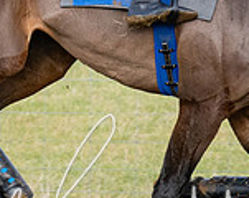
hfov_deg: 2.1
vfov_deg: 1.7
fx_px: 6829
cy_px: 99
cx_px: 269
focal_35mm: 929
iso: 400
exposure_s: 1/800
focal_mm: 115
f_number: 5
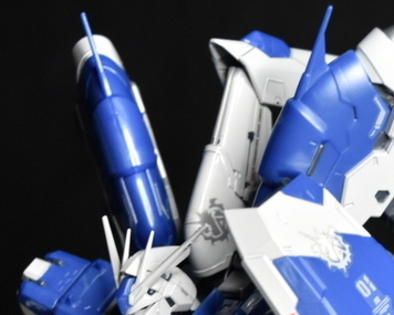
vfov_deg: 10.9
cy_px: 437
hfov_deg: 14.0
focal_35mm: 138
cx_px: 269
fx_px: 1605
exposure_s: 1/8
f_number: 5
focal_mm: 29
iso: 800
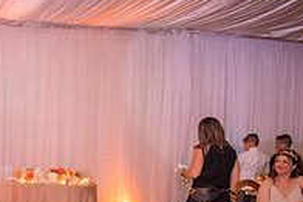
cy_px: 203
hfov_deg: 24.0
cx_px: -119
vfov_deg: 18.7
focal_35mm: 71
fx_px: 598
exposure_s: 1/160
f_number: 2.8
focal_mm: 24
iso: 1000
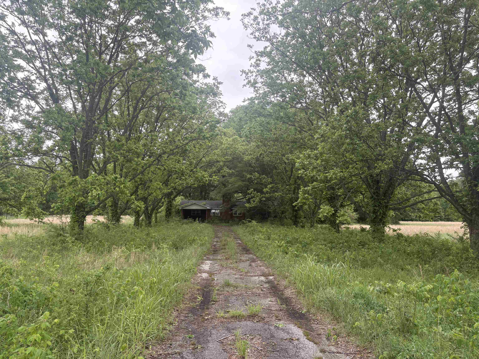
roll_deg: +0.1
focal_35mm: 26
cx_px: 240
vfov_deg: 53.1
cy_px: 180
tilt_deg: +6.3
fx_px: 360
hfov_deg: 67.3
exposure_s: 1/462
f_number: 1.6
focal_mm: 5.96
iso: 64
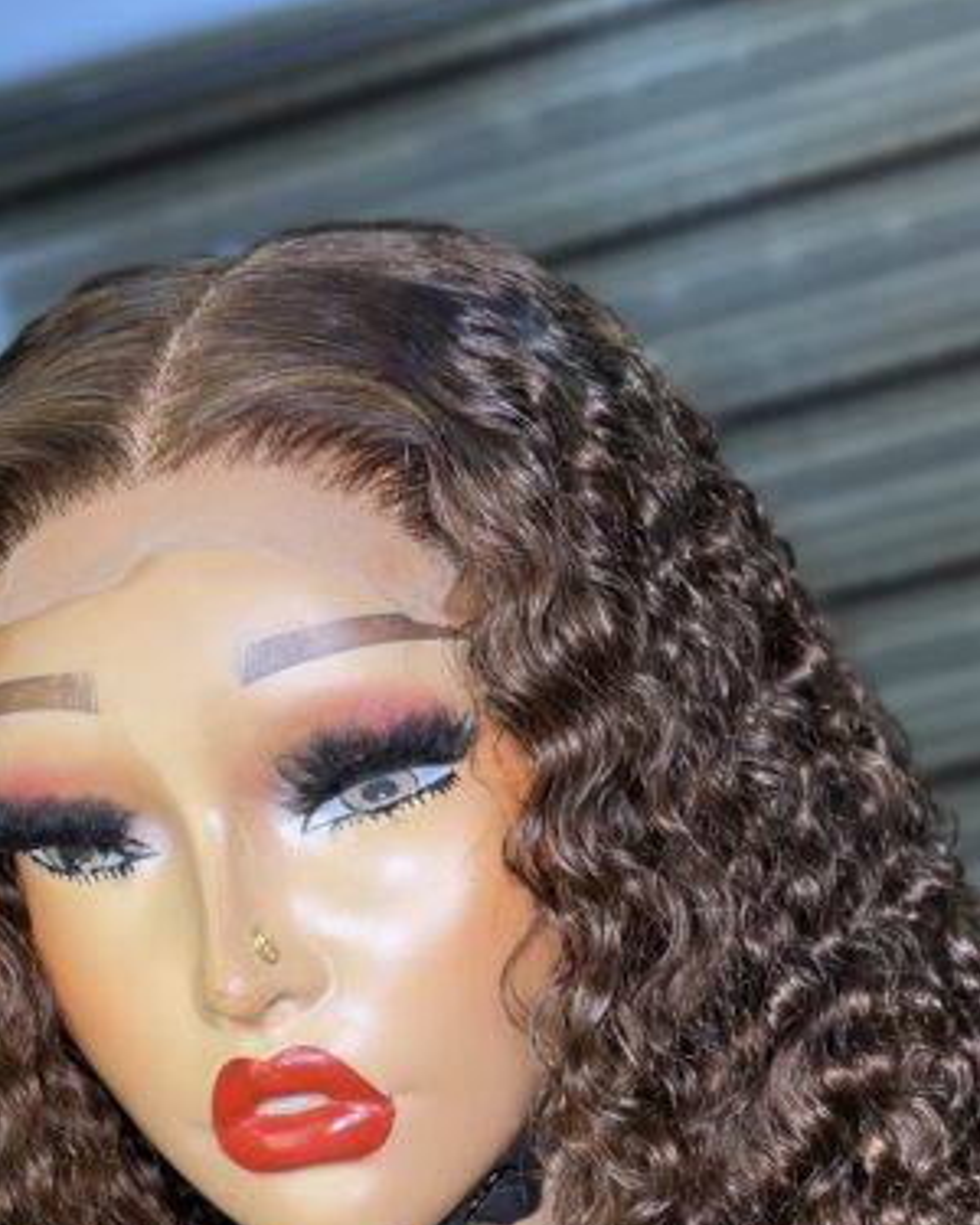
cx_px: 503
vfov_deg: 18.6
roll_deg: +13.9
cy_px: 1274
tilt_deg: -9.7
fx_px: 3626
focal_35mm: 100
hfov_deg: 15.4
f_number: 1.78
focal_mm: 6.86
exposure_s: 1/672
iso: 80
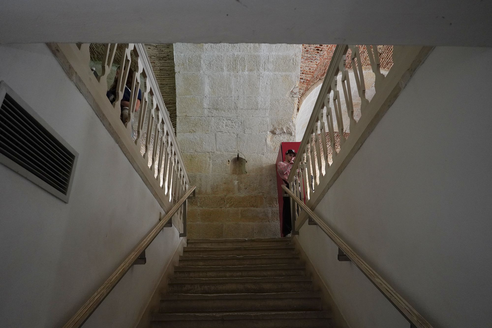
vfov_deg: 53.1
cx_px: 246
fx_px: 328
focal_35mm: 24
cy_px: 164
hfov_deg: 73.7
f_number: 5
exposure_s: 1/80
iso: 3200
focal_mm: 24
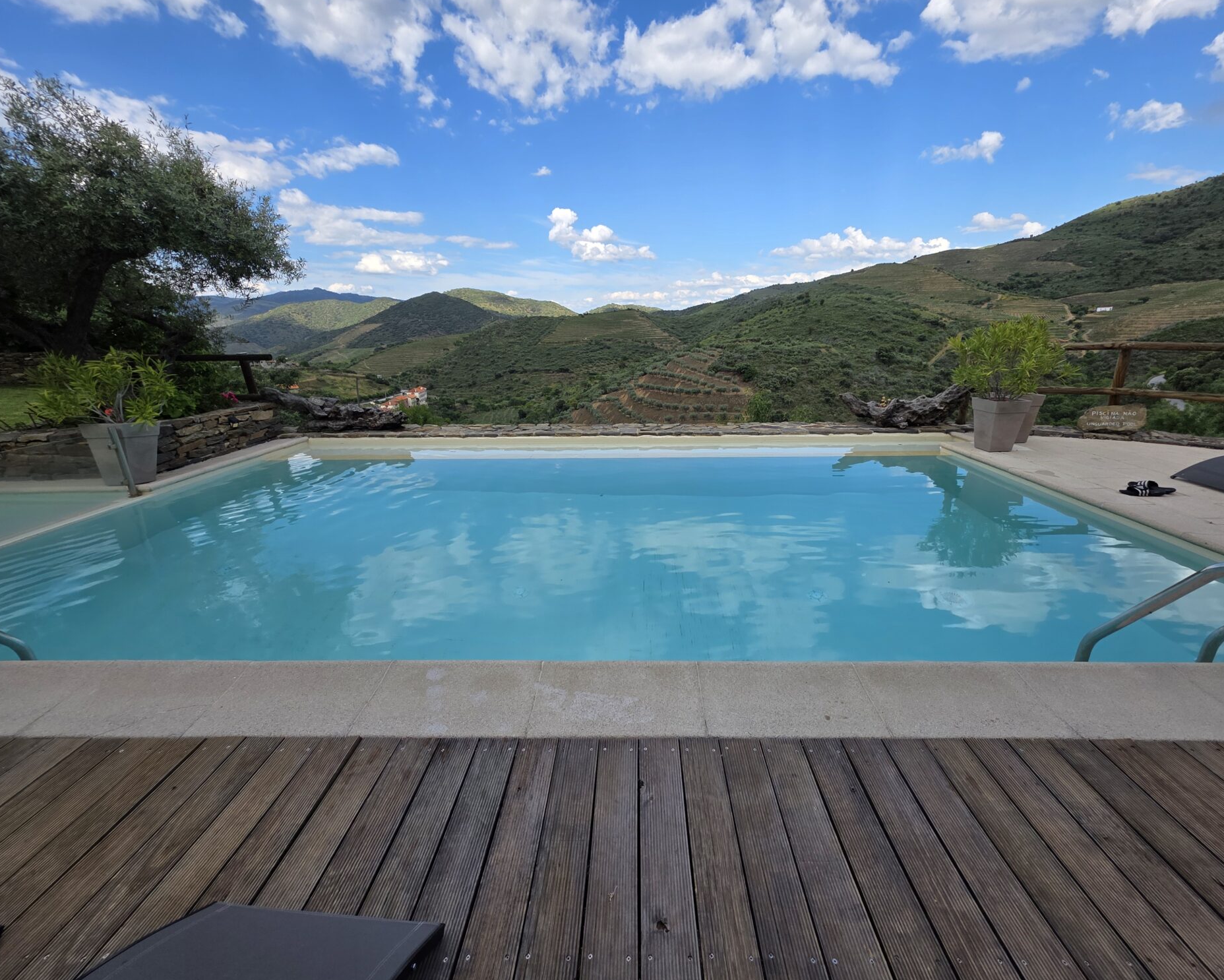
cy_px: 490
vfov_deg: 88.0
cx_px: 628
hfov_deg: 100.7
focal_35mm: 14
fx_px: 507
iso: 40
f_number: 1.9
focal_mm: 2.2
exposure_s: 1/1380
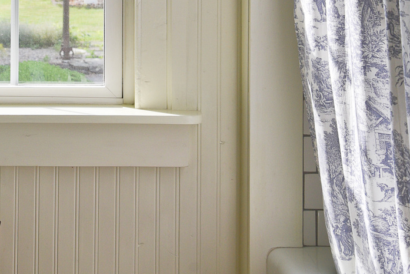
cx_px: 58
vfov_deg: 21.9
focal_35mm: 62
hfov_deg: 31.2
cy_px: 117
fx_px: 706
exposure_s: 1/250
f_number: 8
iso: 320
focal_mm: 36
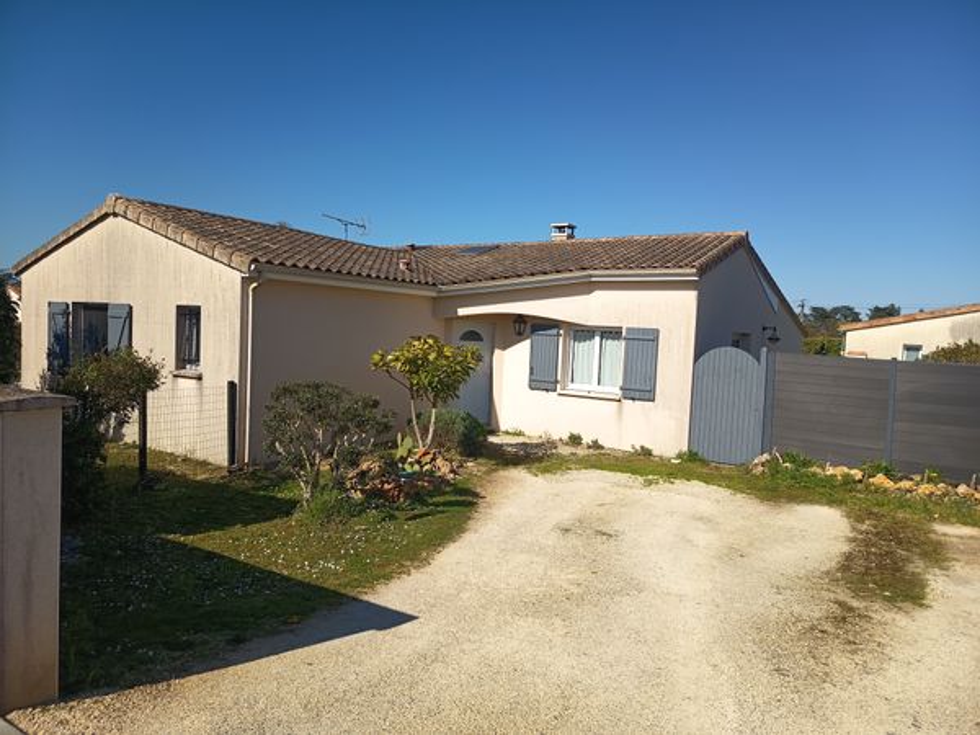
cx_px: 490
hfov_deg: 71.6
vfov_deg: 56.8
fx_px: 679
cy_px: 368
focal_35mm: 24
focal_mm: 5.27
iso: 52
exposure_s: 1/736
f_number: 1.7
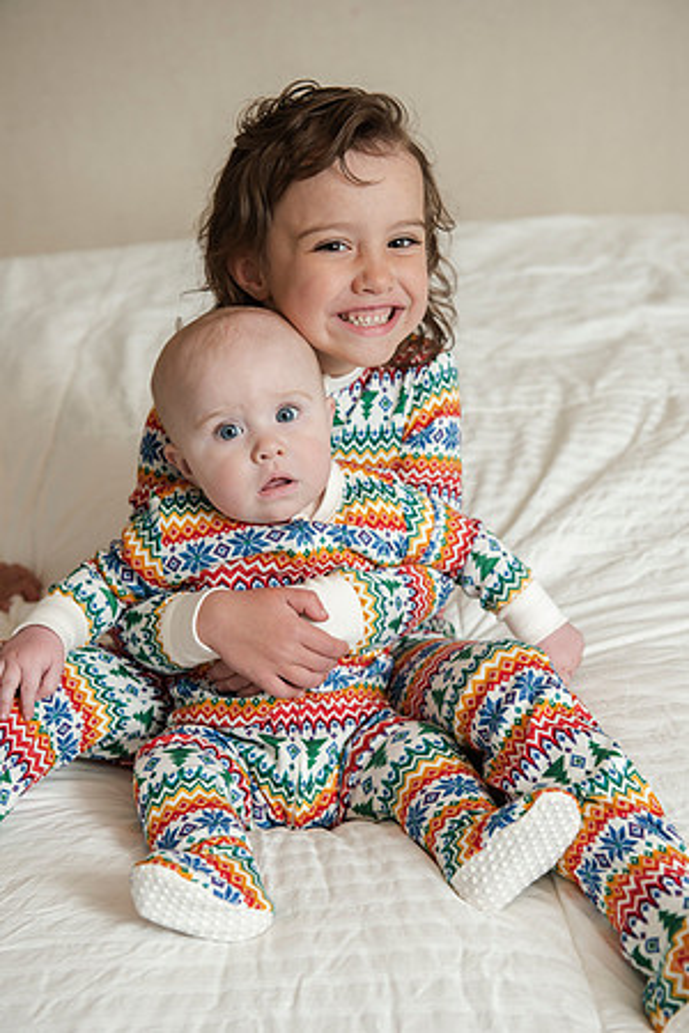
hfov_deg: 24.2
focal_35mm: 56
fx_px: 1608
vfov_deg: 35.6
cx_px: 344
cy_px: 516
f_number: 4.5
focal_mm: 56
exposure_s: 1/160
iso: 400
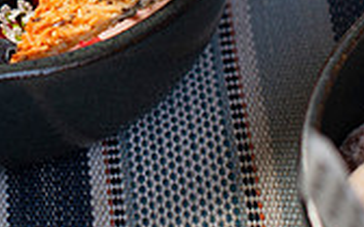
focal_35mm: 210
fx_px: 2083
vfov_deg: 6.2
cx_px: -36
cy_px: -85
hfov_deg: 9.9
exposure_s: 1/200
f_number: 3.2
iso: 200
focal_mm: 50
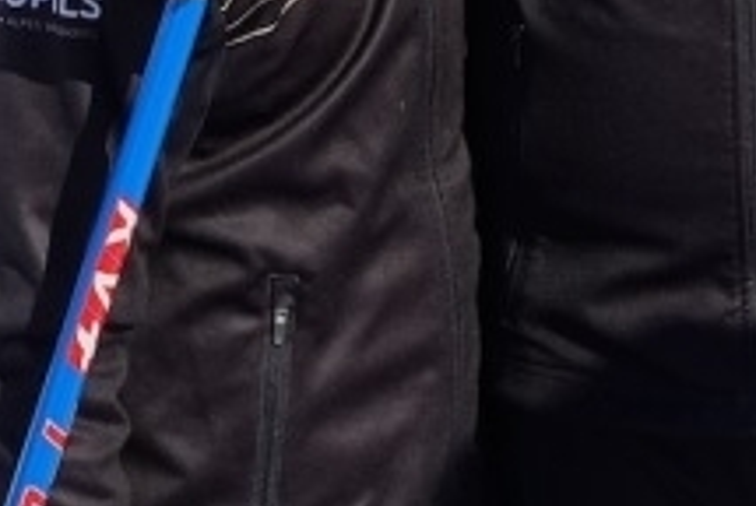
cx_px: 749
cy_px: -221
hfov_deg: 10.9
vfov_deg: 7.3
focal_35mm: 186
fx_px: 3911
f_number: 8
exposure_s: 1/250
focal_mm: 18.21
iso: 100
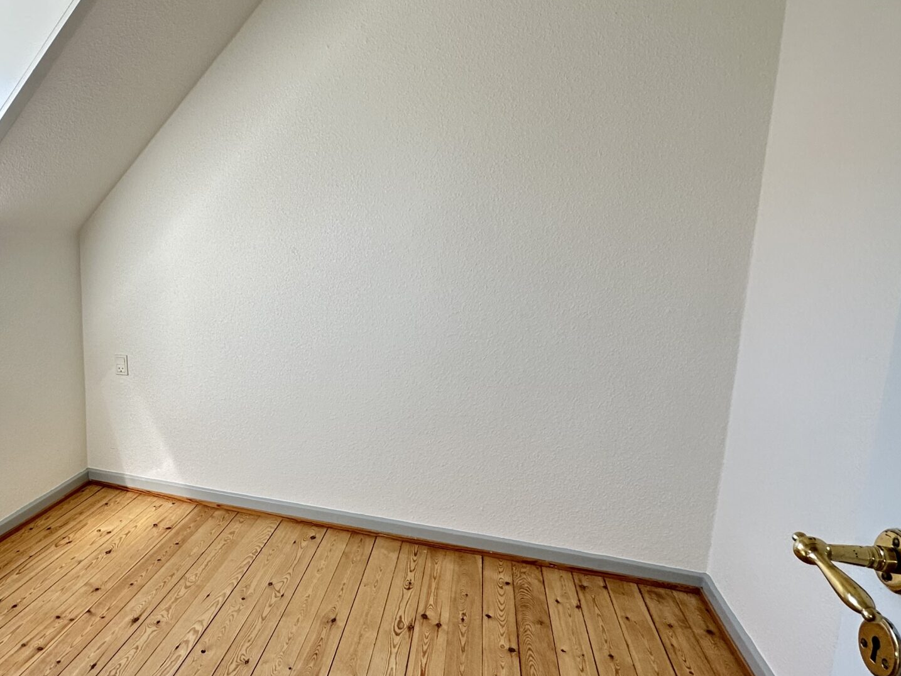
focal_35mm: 25
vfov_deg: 54.9
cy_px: 348
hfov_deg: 64.2
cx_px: 200
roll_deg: +0.1
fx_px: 651
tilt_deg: -10.7
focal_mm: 2.22
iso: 100
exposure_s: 1/99
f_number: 2.2
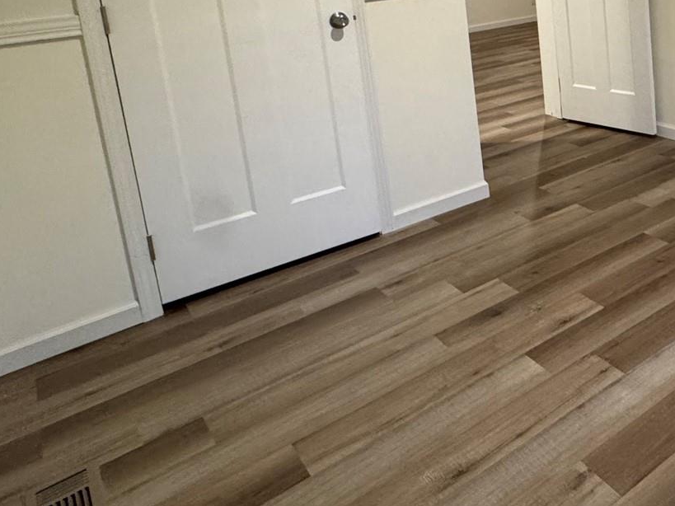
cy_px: 36
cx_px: 669
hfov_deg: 44.9
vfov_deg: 37.6
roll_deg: +3.1
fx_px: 682
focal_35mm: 35
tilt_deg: -10.5
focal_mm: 2.22
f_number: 2.2
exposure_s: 1/60
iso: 400
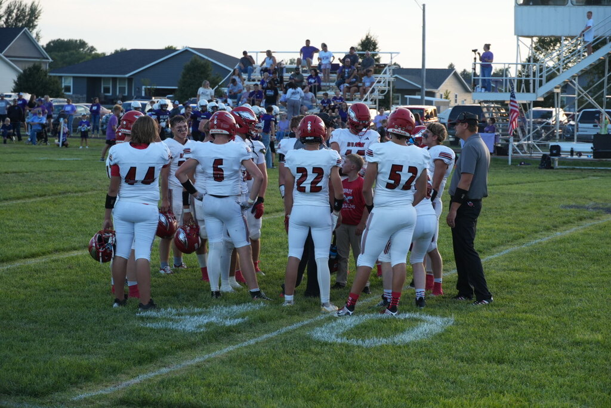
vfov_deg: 14.3
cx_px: 306
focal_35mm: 96
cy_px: 204
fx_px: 1630
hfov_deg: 21.2
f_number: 5.6
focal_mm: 64
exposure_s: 1/250
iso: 320
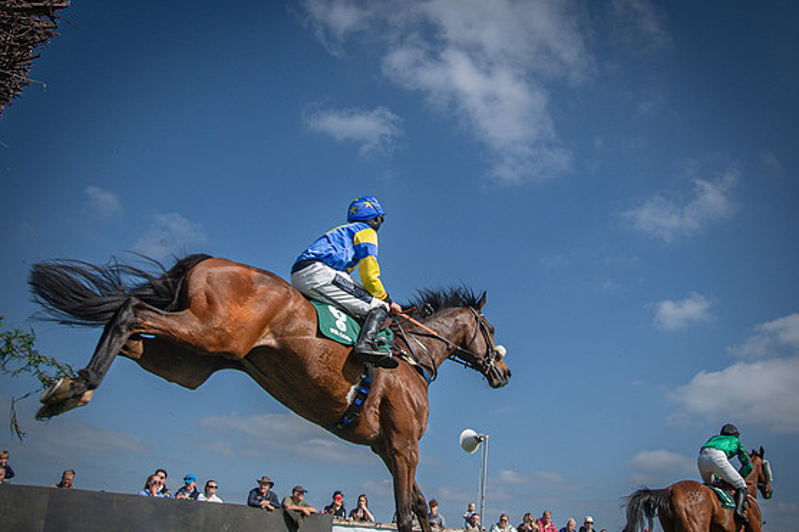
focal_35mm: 38
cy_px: 234
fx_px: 843
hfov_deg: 50.6
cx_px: 448
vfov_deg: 35.0
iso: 400
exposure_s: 1/1000
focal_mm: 22
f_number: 8
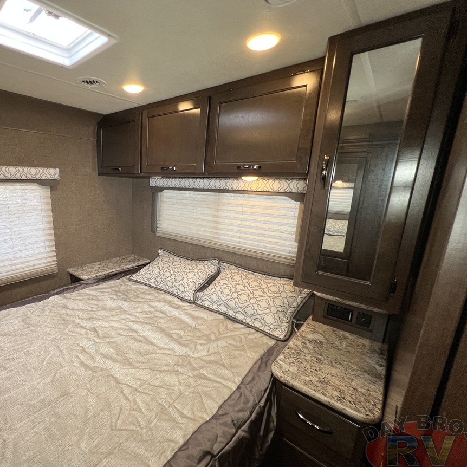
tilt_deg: -14.9
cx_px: 158
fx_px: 244
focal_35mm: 16
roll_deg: -0.7
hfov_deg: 84.6
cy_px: 242
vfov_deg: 87.4
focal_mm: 1.57
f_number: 1.8
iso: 125
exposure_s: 1/99
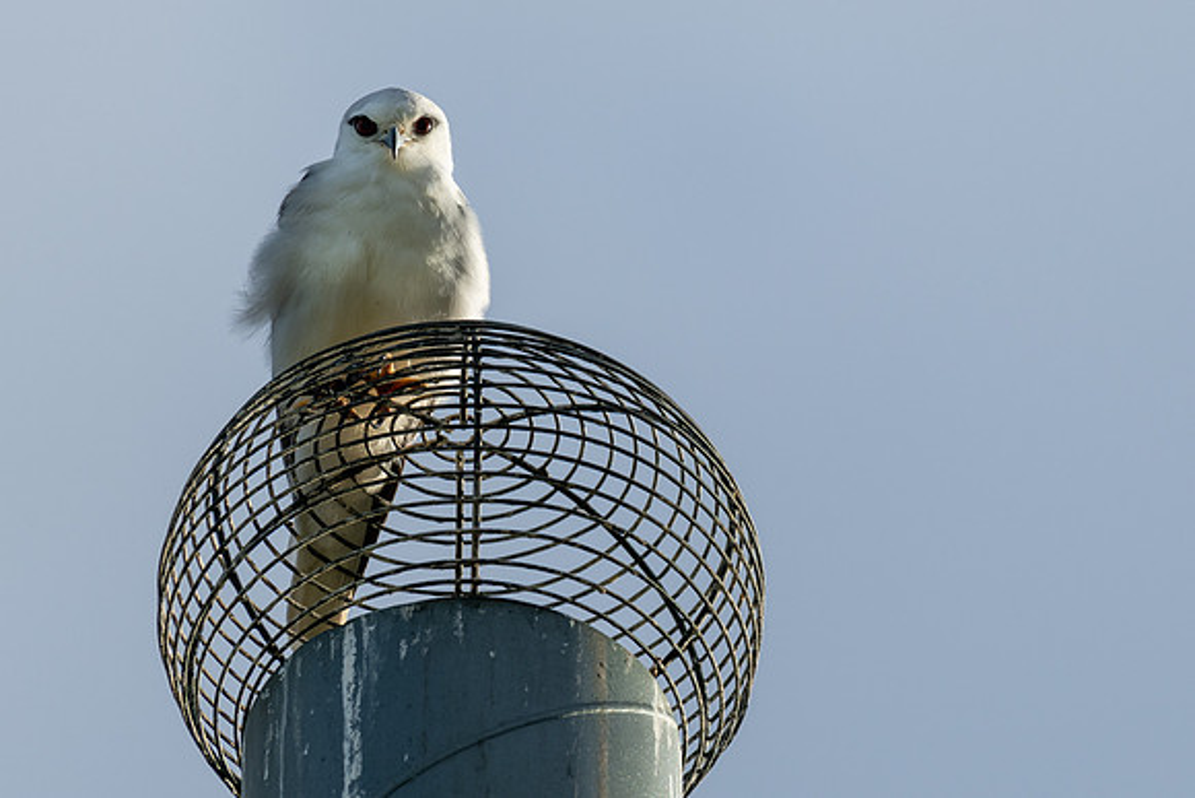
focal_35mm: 928
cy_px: 424
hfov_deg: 2.2
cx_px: 839
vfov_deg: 1.5
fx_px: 30800
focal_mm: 500
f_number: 5.6
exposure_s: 1/640
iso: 80
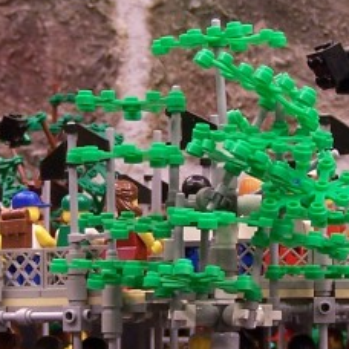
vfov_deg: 10.2
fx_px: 1951
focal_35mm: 171
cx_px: 141
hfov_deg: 10.2
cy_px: 256
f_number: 2.9
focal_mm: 7.1
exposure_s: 1/2
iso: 80
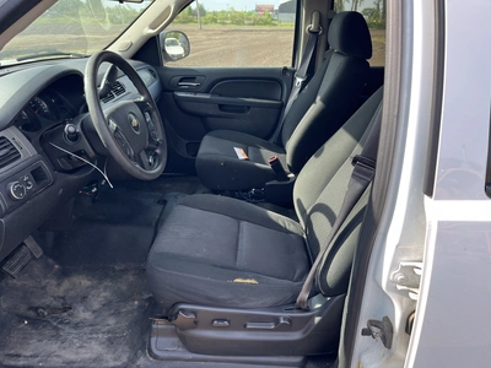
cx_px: 246
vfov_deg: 53.1
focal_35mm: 26
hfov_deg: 67.3
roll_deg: -0.7
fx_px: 369
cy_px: 184
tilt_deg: -24.1
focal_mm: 5.1
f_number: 1.6
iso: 50
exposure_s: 1/369
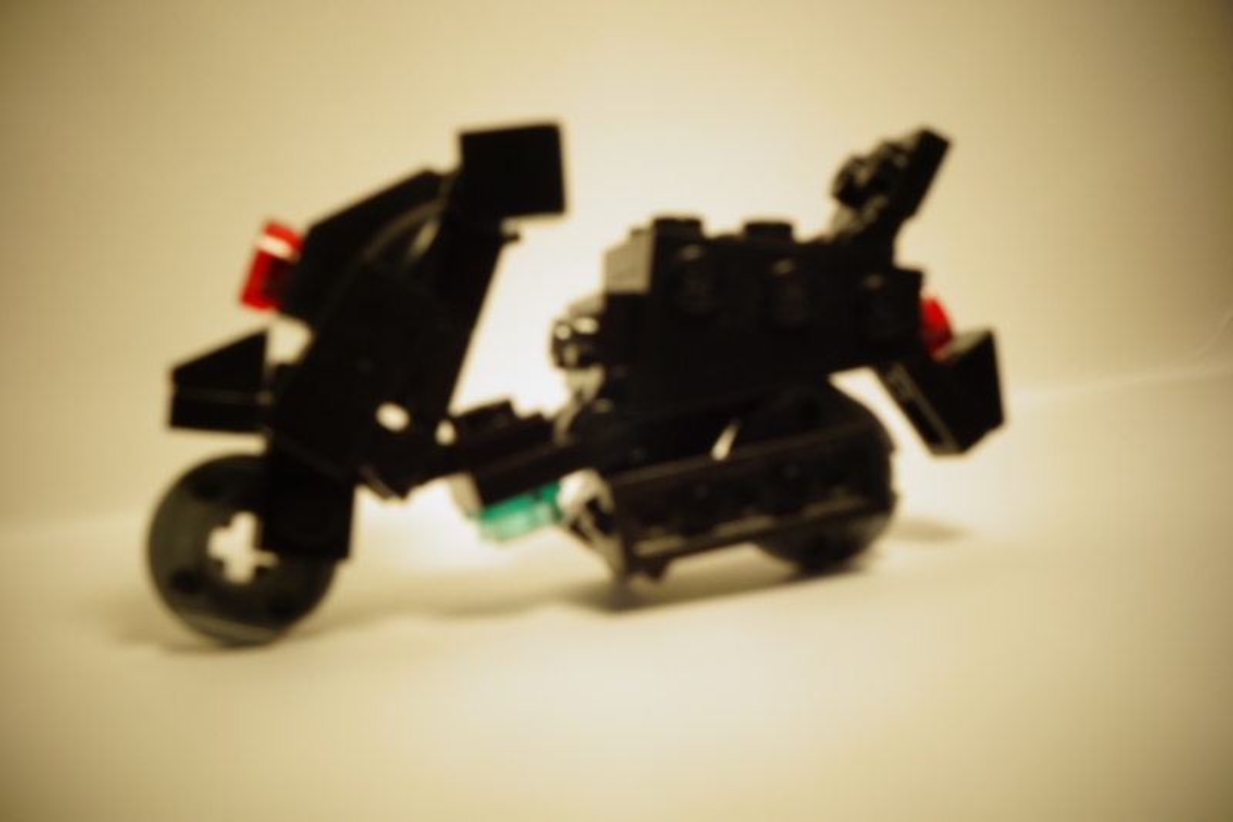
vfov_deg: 22.3
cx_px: 616
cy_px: 411
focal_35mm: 61
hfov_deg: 32.9
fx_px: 2089
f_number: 11
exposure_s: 1/20
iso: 125
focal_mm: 22.49
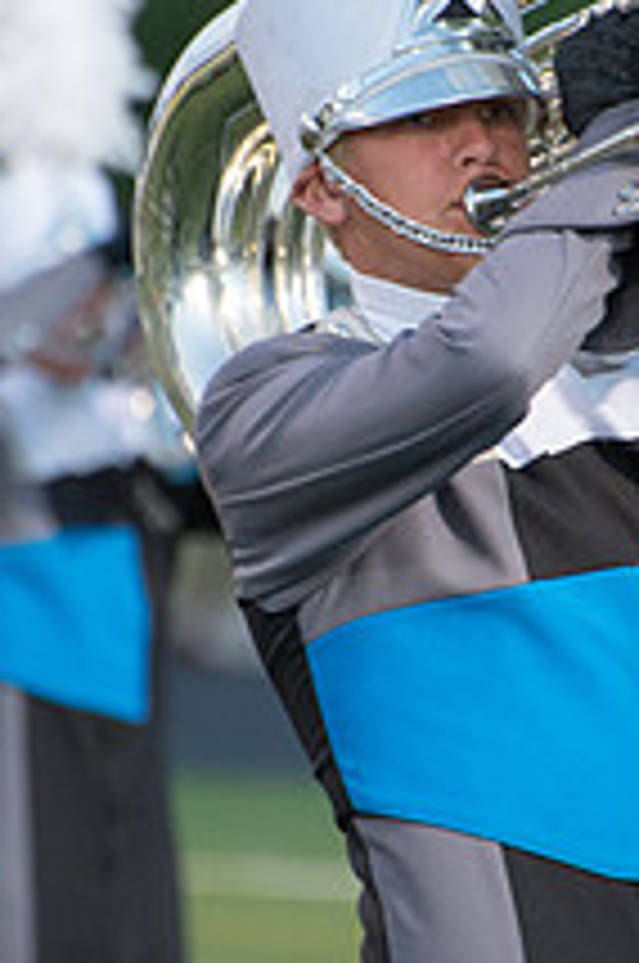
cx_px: 533
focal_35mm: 588
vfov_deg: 3.5
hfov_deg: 2.3
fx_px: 15705
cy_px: 436
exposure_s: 1/200
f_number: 5.6
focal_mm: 280
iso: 5600
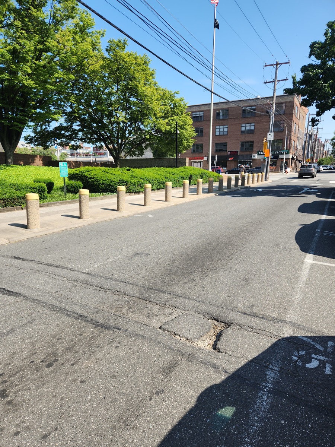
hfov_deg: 58.9
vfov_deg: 73.9
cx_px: 168
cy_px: 224
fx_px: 297
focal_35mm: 23
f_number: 1.8
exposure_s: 1/883
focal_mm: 5.4
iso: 20
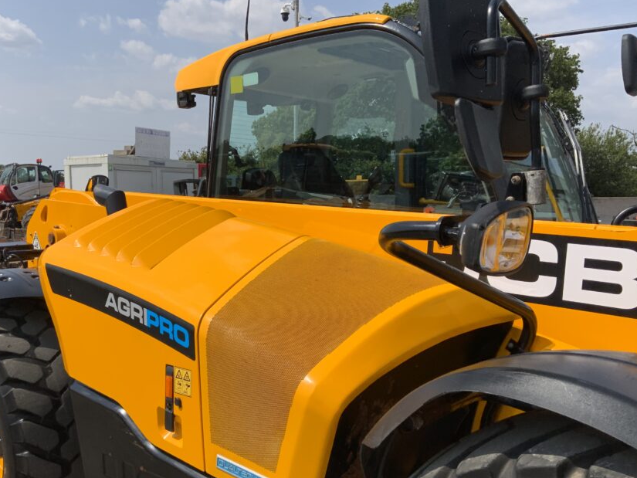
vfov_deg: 39.5
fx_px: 663
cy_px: 281
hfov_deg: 51.3
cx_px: 290
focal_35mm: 36
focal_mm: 3
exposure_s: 1/2427
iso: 20
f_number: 1.8
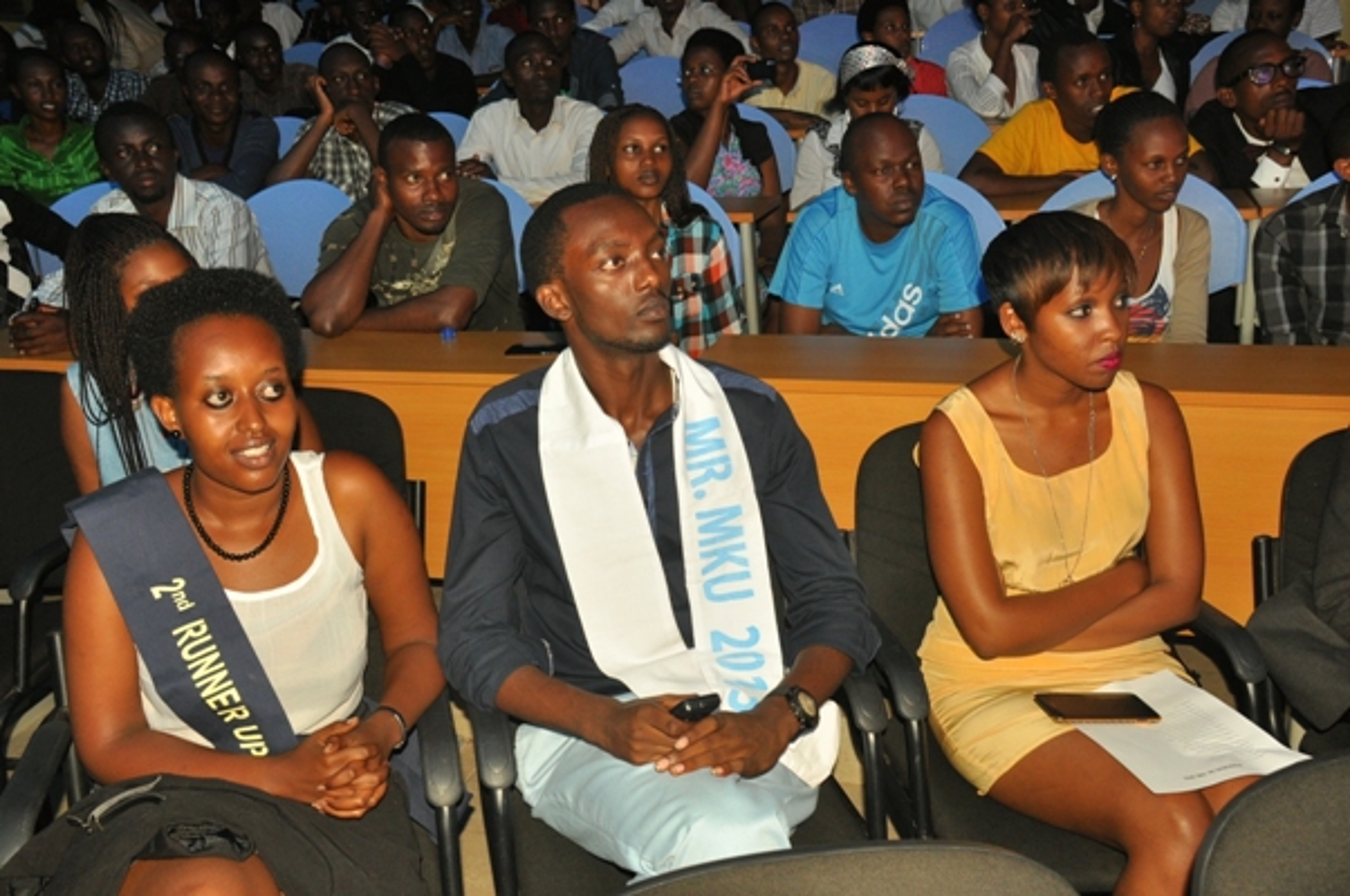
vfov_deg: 39.9
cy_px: 448
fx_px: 1236
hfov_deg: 57.3
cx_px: 675
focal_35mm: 33
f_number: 5.6
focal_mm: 22
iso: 800
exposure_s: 1/60
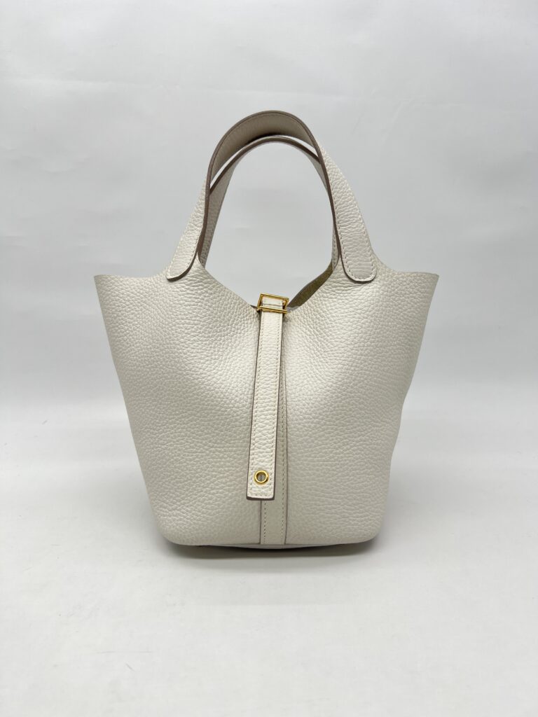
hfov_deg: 53.1
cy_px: 358
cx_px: 269
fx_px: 539
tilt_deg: -9.2
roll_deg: +0.5
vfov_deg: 67.3
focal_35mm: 26
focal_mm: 5.7
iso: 40
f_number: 1.5
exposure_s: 1/183
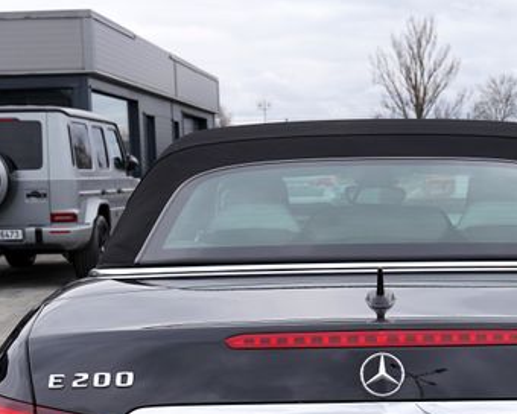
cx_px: 377
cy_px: 393
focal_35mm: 82
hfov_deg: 23.1
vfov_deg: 18.3
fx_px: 1255
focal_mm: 29
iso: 100
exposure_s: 1/160
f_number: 6.3
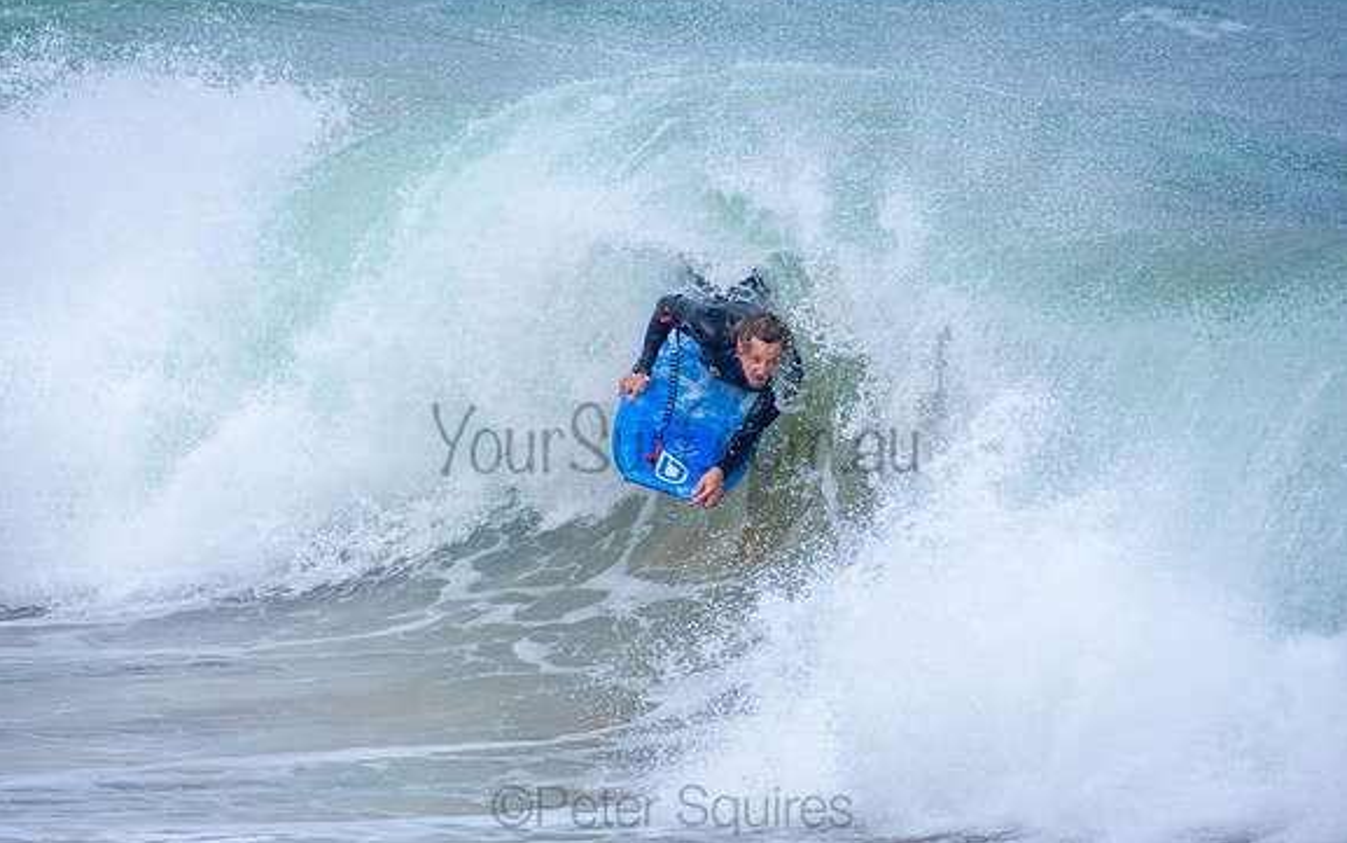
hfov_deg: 2.7
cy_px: 419
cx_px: 672
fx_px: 28202
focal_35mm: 768
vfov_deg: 1.7
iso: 360
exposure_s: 1/640
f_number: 5.6
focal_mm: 500
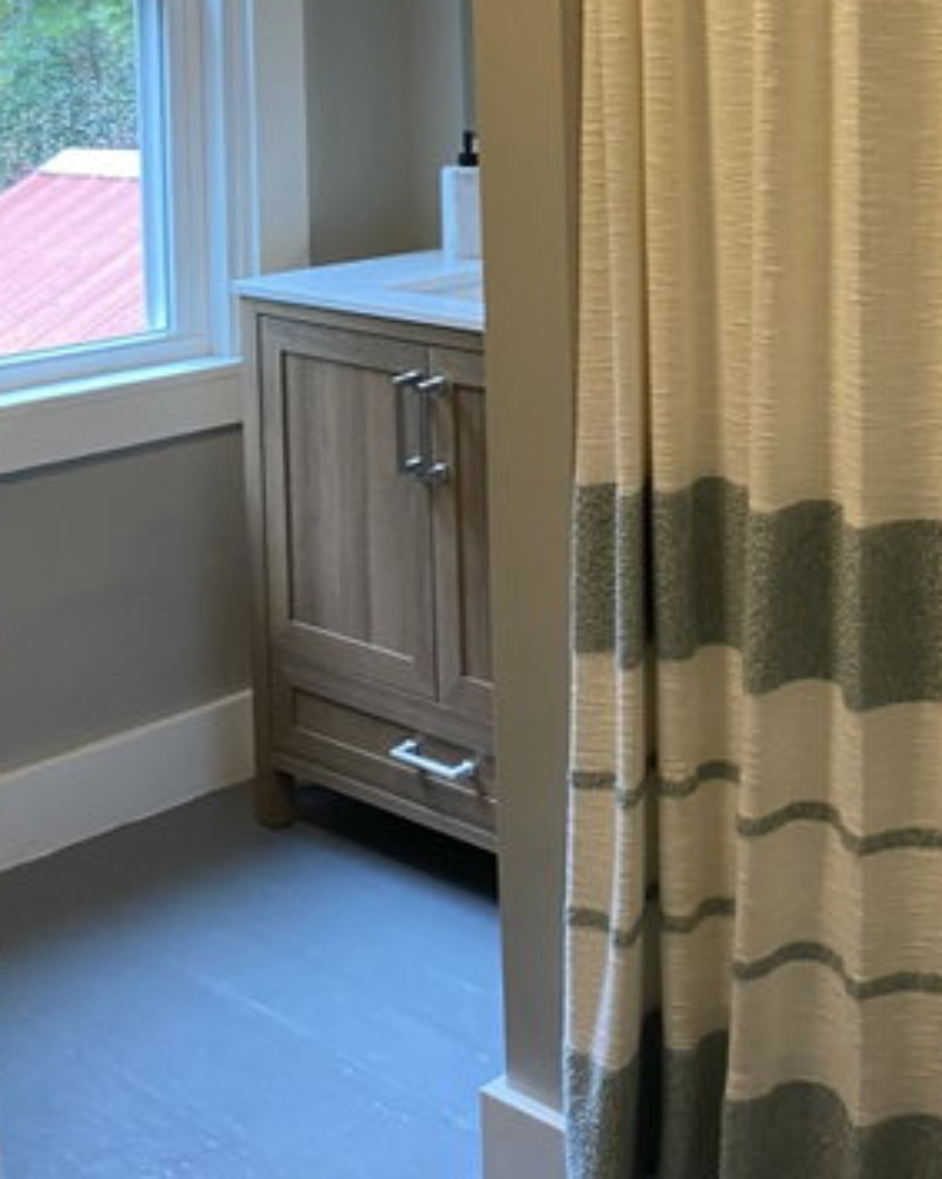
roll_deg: +0.2
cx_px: 912
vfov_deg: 32.8
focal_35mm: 55
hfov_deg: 26.3
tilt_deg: -4.2
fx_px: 1918
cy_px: 170
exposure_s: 1/60
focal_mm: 4.25
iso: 100
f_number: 1.8
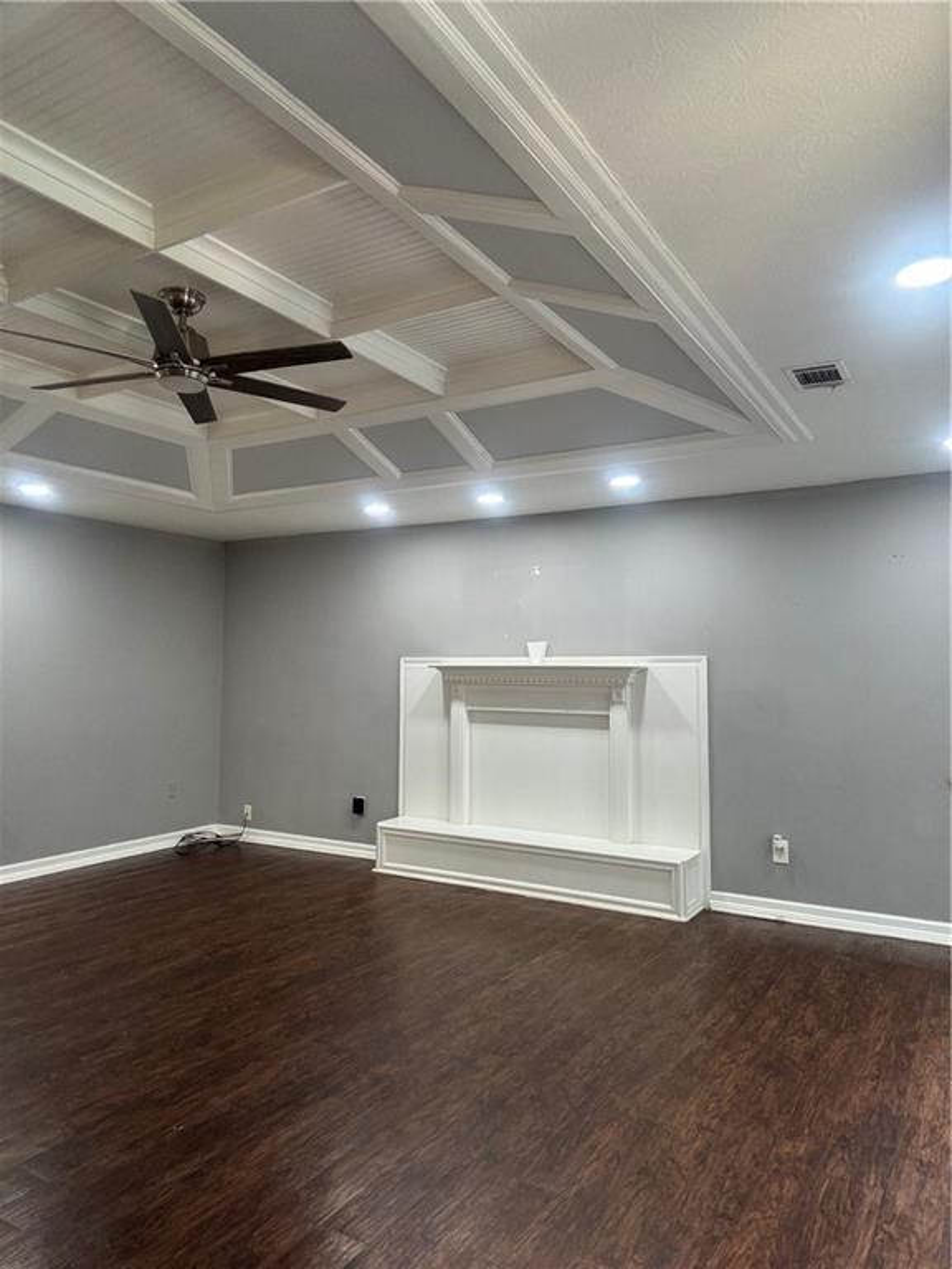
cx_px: 476
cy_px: 634
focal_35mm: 23
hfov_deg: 58.9
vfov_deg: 73.9
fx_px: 843
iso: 160
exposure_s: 1/60
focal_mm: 2.69
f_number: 1.9
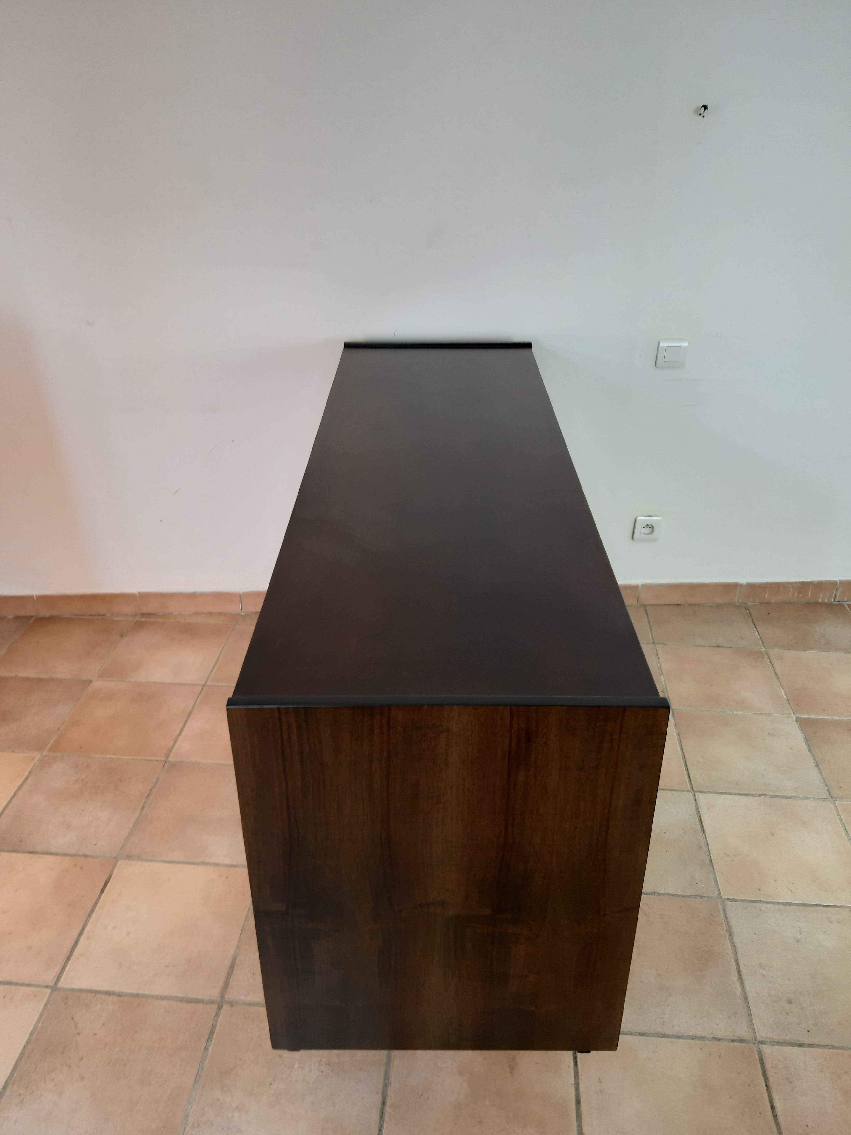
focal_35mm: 27
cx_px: 426
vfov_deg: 65.3
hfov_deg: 51.4
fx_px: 885
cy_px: 568
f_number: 1.7
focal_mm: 3.93
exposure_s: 1/50
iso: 80
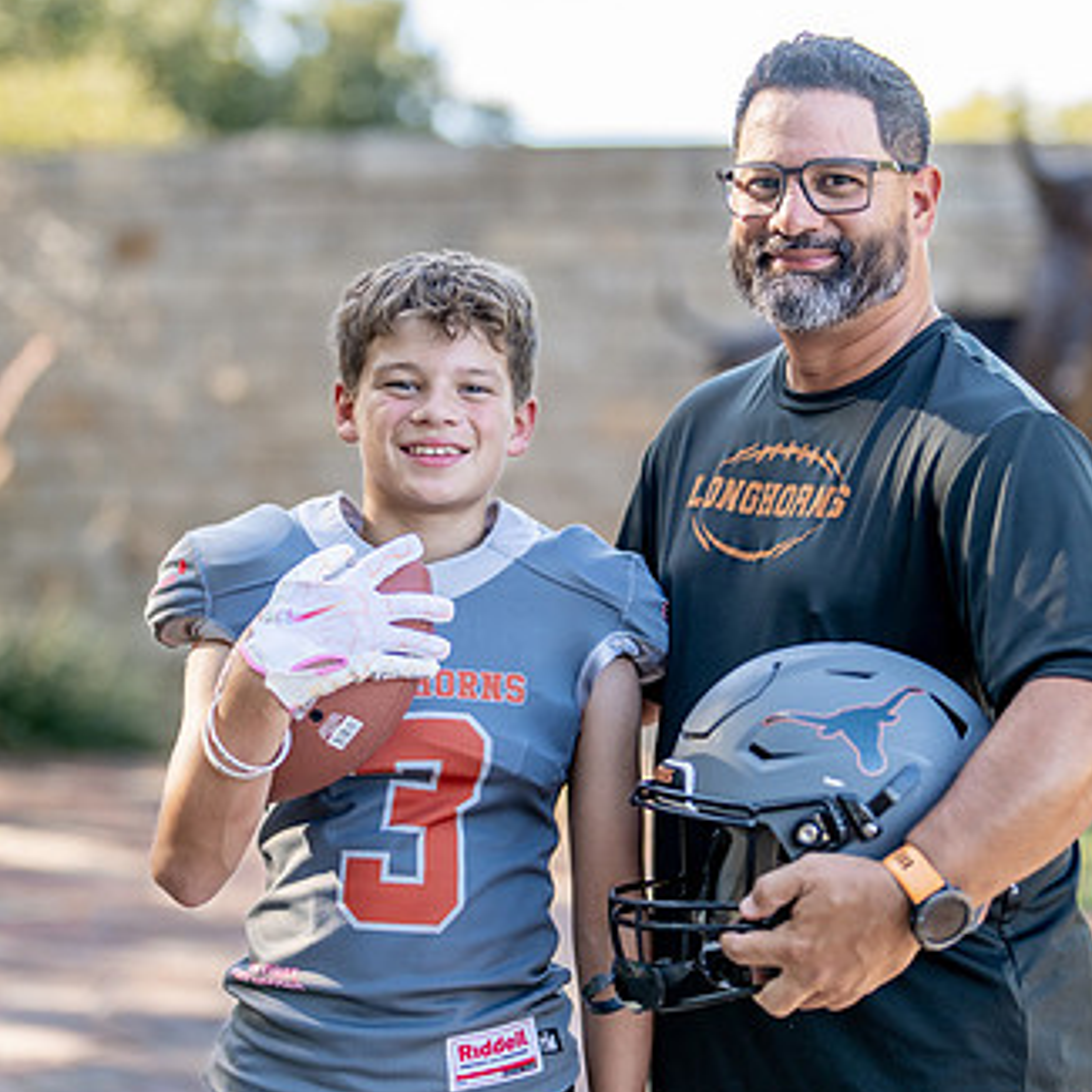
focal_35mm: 94
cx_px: 668
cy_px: 520
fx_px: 3355
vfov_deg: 18.5
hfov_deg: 18.5
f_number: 1.2
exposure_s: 1/1000
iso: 100
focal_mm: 50
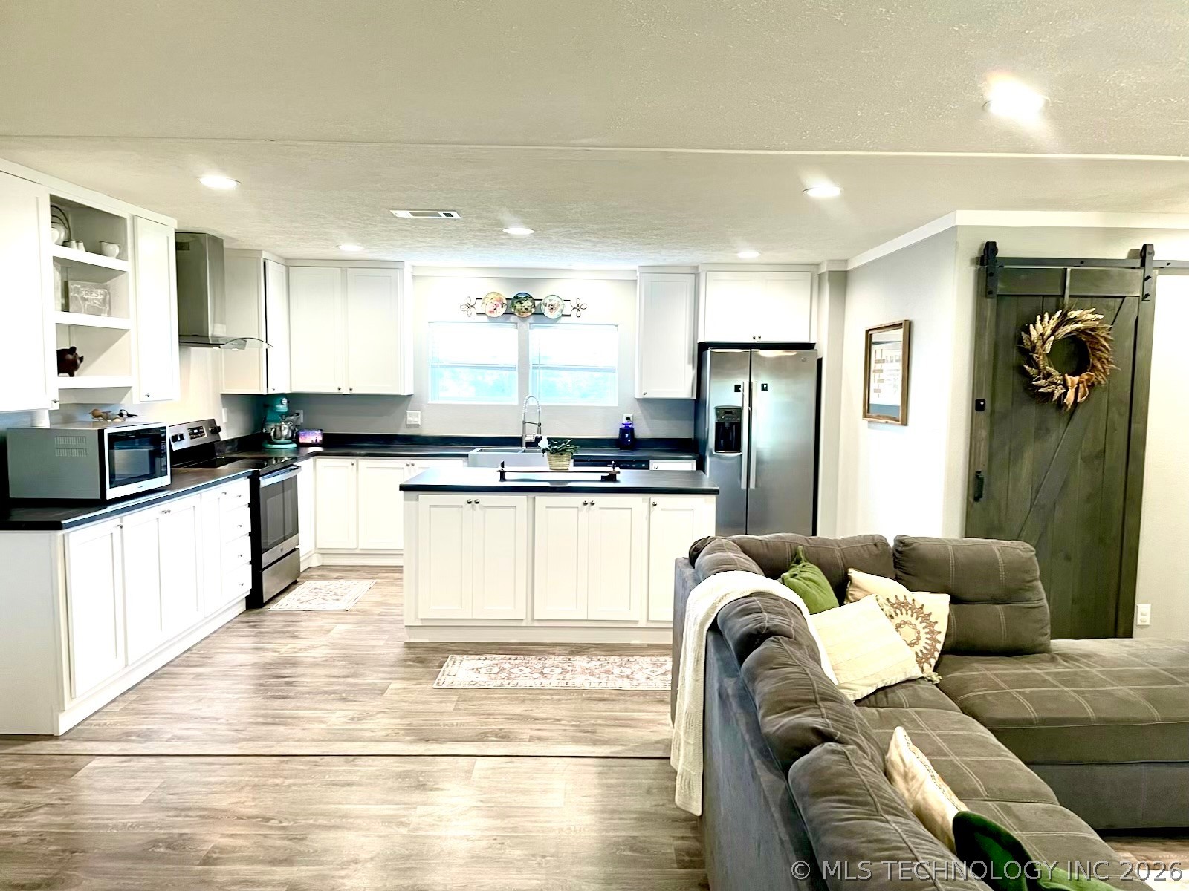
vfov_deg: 53.1
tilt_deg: -4.9
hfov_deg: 67.3
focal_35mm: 26
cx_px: 594
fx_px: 893
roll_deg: -0.9
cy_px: 446
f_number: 1.6
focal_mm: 4.2
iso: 100
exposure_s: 1/60
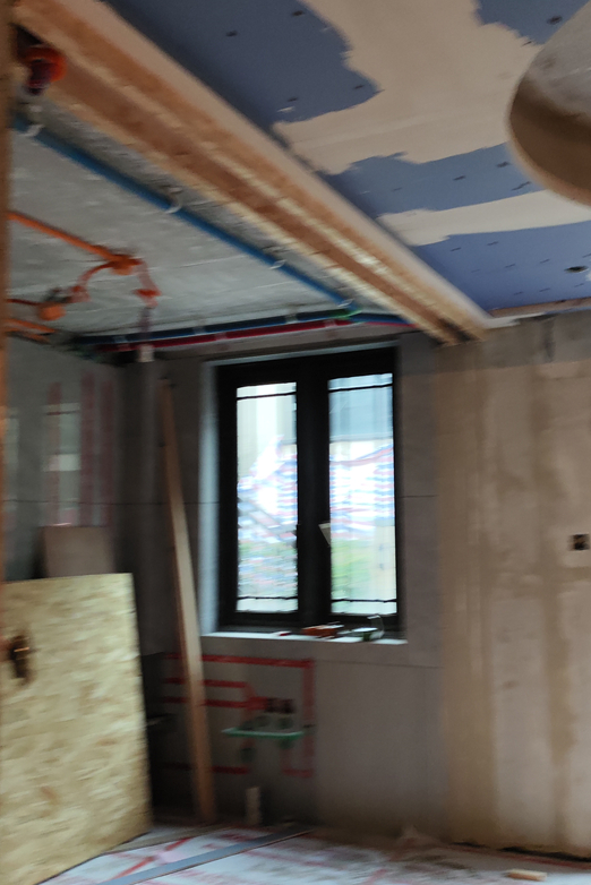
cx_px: 297
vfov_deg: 55.7
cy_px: 468
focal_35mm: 34
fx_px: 836
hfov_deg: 38.9
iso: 137
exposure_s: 1/33.3
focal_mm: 4.68
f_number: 1.8
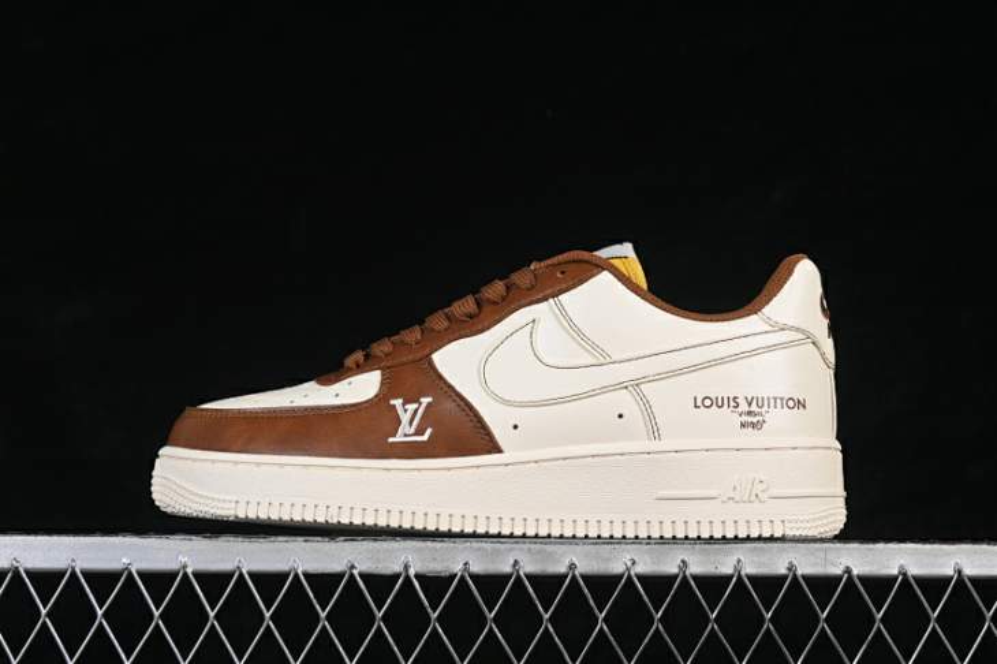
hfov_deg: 27.0
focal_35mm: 75
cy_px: 332
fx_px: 2076
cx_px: 498
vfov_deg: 18.2
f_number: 8
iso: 160
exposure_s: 1/80
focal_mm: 50
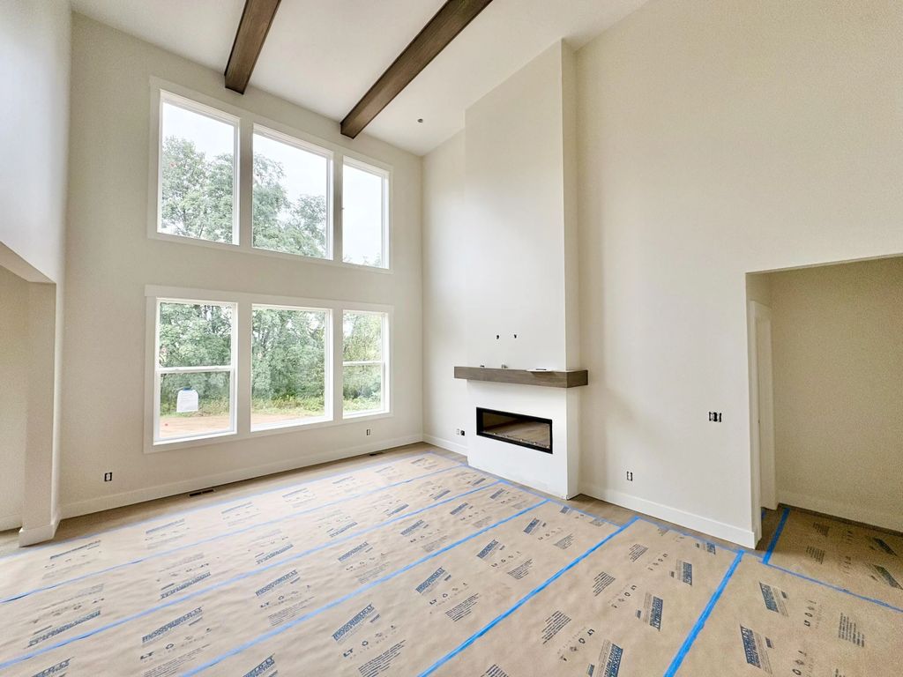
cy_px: 338
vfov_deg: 85.7
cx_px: 452
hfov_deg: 102.1
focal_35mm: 14
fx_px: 365
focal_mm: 2.22
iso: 100
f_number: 2.2
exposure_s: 1/145
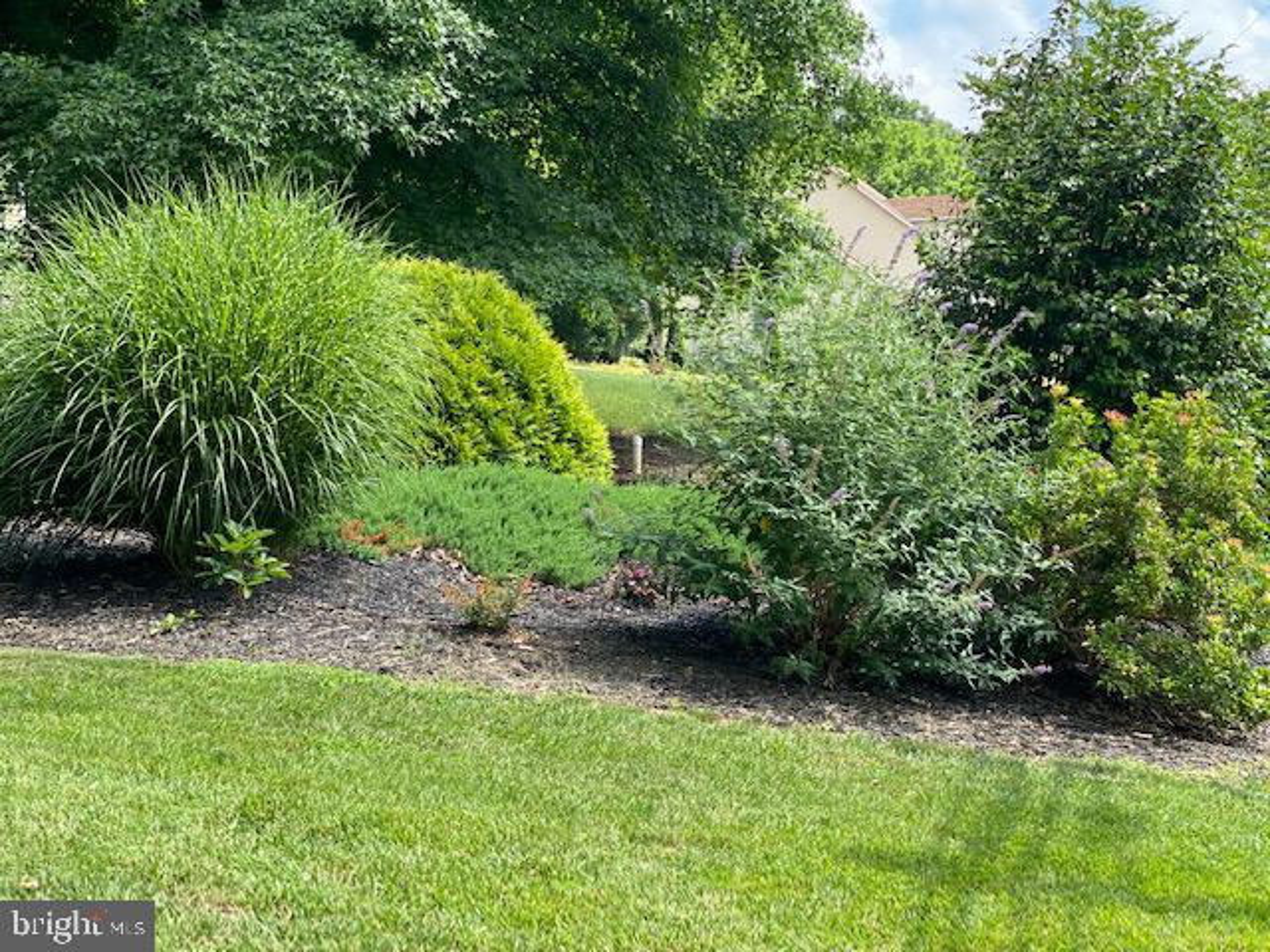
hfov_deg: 36.8
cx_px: 635
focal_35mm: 52
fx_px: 1908
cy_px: 476
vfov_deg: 28.0
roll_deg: +3.1
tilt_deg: -4.3
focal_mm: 6
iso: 20
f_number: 2
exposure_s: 1/331
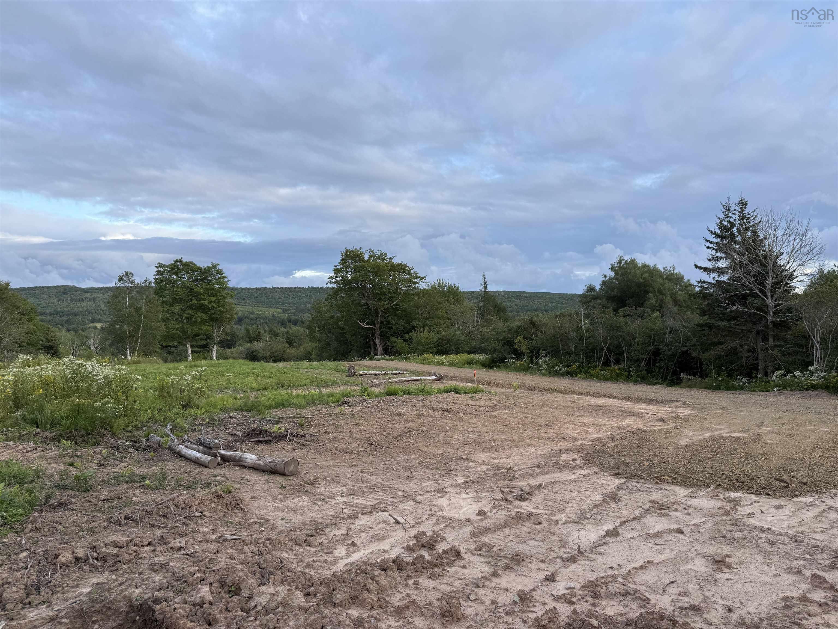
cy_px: 314
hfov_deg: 71.6
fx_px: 581
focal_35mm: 24
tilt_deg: +0.3
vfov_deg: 56.8
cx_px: 419
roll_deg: +0.9
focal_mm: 6.76
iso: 80
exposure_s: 1/813
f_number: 1.78
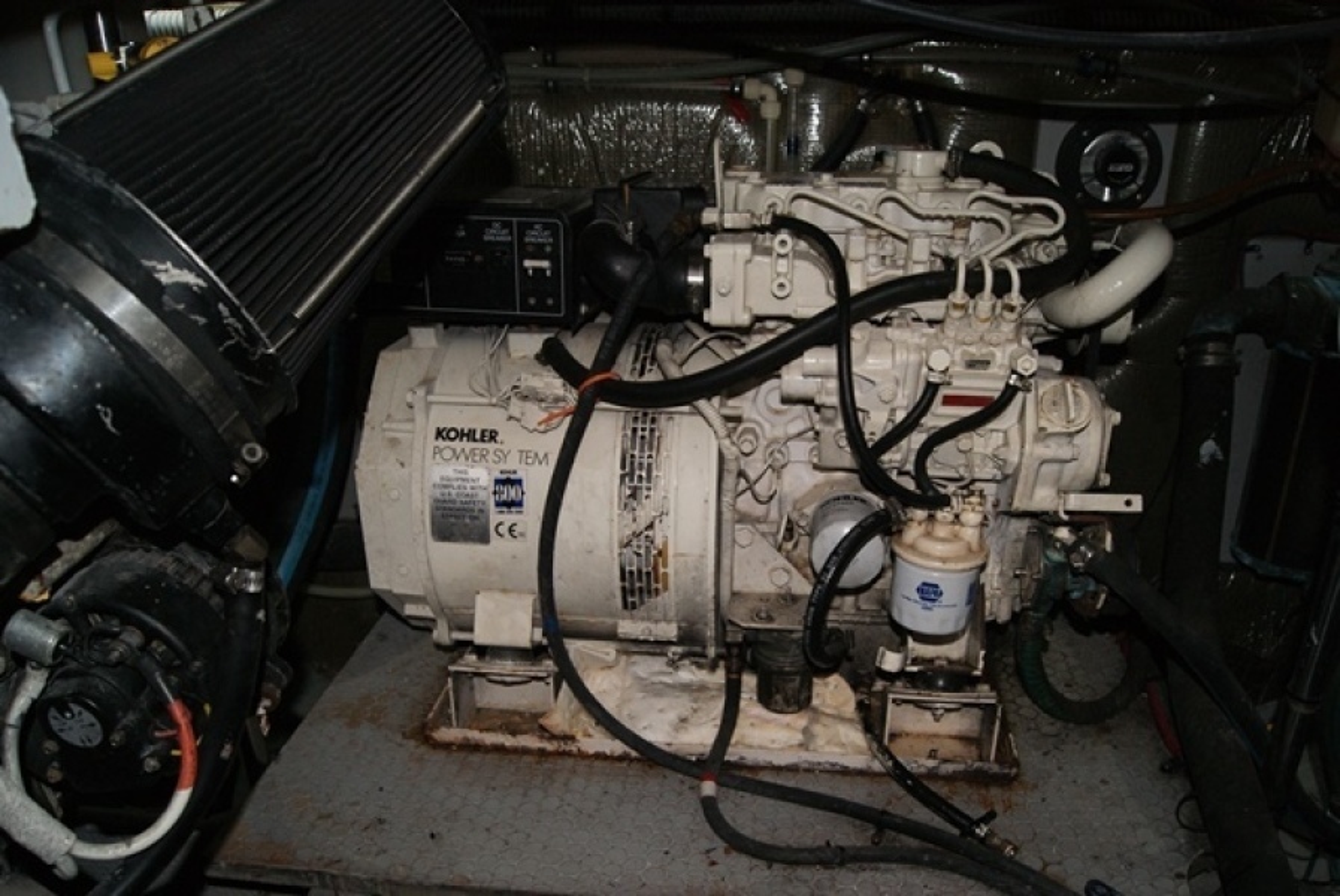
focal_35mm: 27
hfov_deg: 67.3
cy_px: 448
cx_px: 670
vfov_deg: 48.0
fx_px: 1006
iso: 400
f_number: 5.6
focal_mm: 18
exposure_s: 1/60
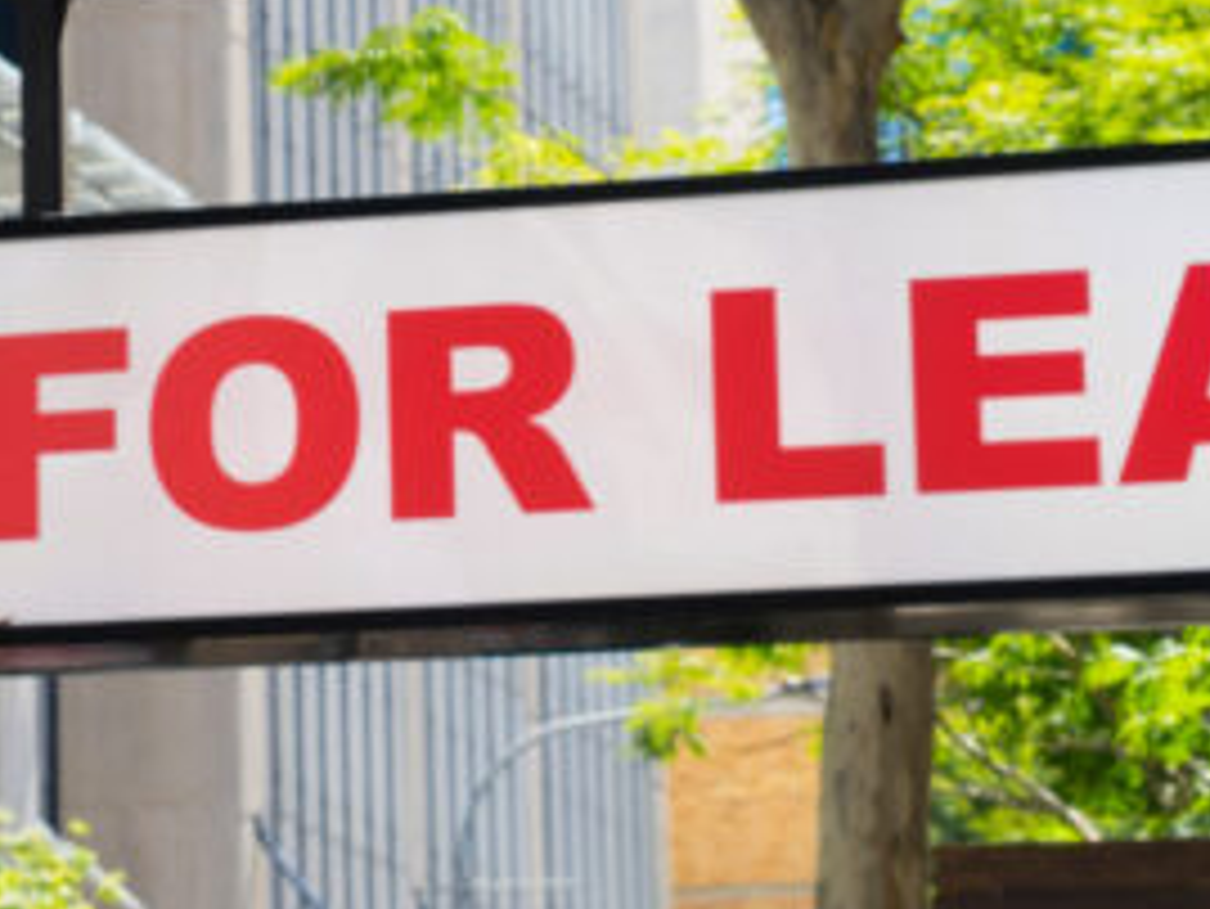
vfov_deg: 7.3
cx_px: -292
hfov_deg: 9.7
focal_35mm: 201
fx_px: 7029
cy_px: -466
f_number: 8
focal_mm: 55
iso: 200
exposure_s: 1/125
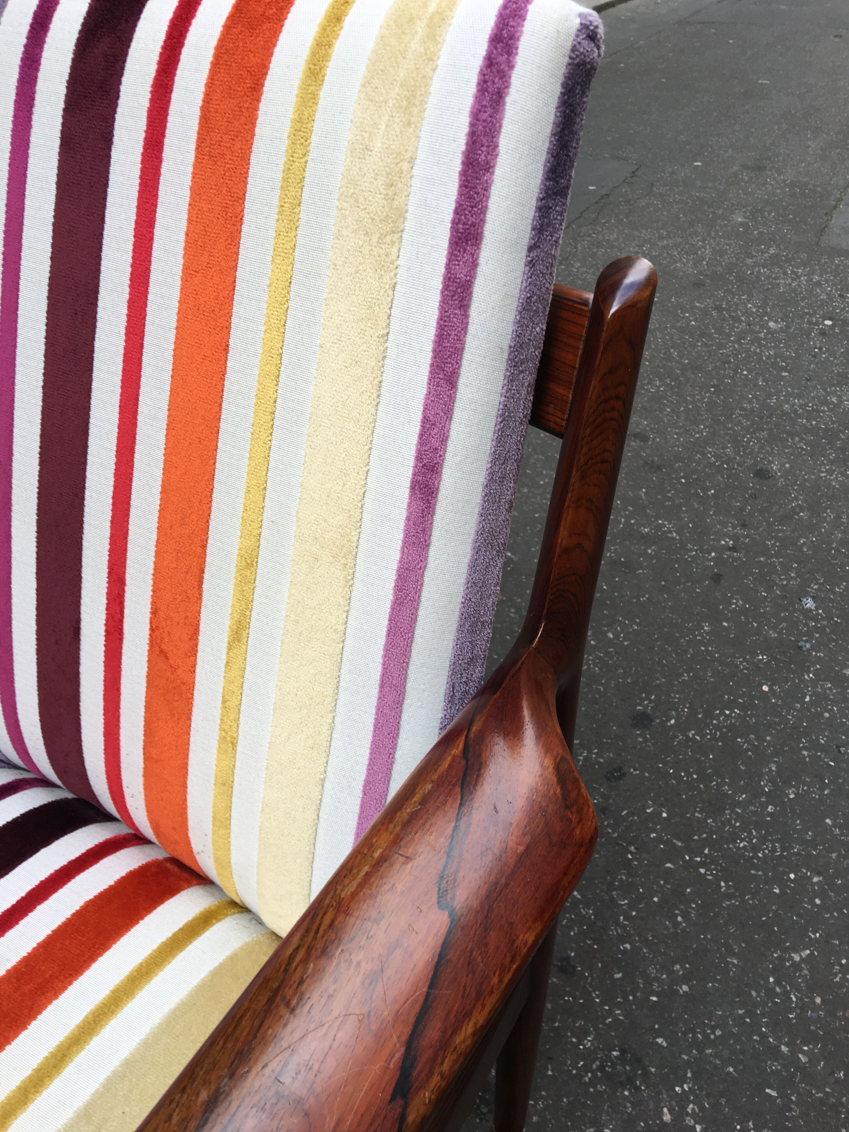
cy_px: 566
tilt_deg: -34.1
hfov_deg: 48.2
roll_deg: -1.2
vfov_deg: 61.7
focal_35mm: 29
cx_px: 424
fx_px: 948
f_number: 2.2
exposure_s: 1/108
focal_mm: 4.15
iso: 25
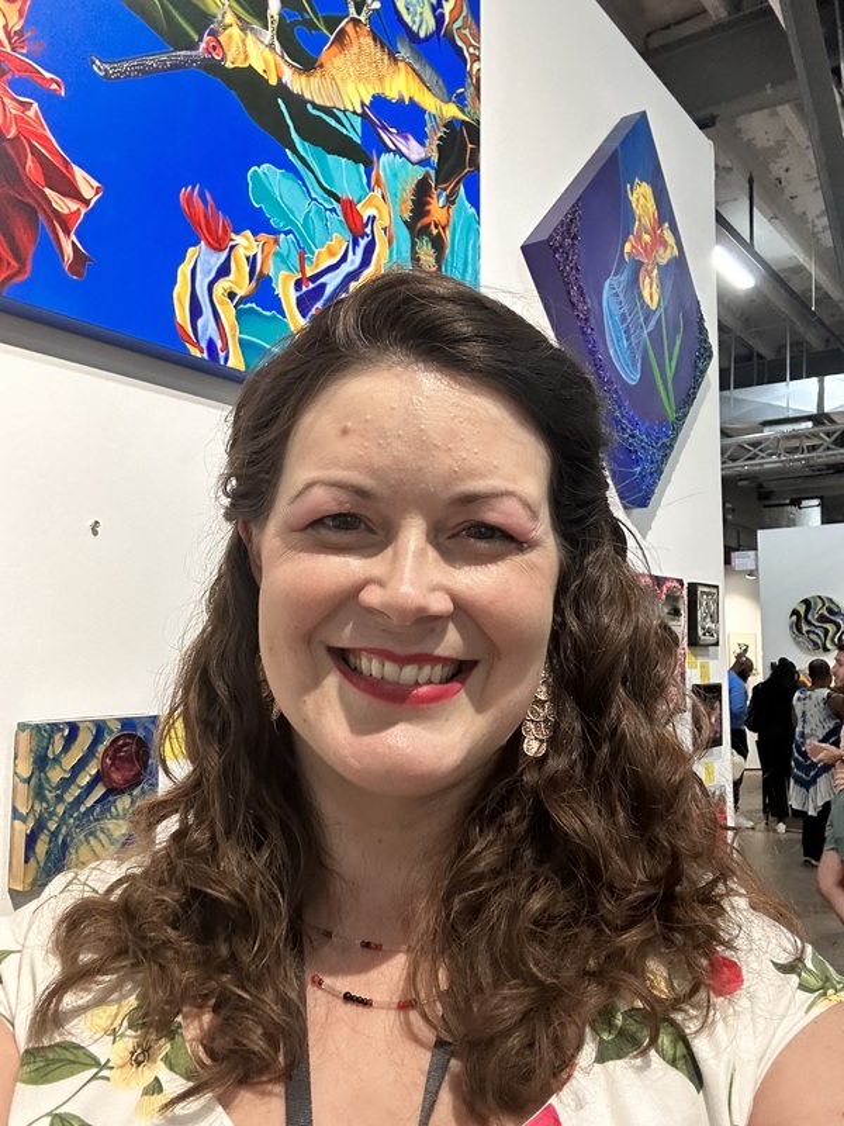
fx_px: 975
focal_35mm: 30
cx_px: 422
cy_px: 563
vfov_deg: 60.0
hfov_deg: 46.8
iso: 160
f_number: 1.9
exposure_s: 1/60
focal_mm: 2.69
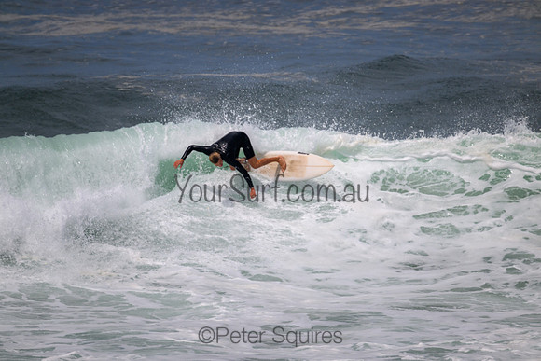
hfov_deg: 2.6
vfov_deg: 1.7
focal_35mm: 800
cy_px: 180
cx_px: 270
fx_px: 12024
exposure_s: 1/2000
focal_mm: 800
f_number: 11
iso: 400
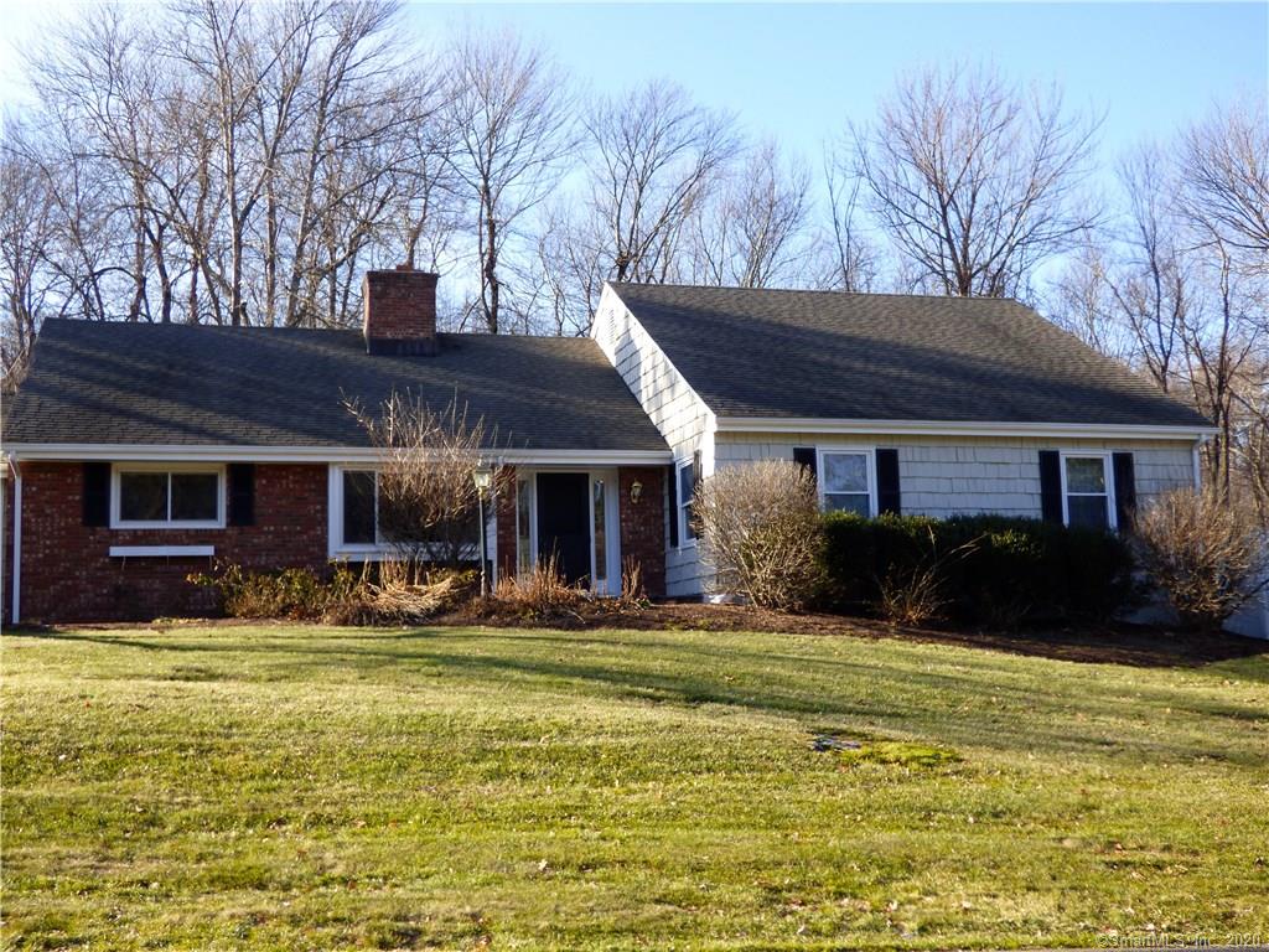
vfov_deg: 36.8
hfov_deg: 47.9
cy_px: 476
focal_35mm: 39
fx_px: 1430
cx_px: 634
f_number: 3.5
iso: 100
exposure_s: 1/320
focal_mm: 6.8
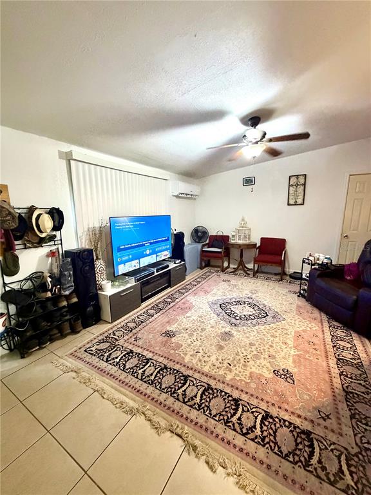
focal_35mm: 14
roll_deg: +0.0
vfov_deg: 102.1
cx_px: 186
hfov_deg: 85.7
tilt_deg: -9.6
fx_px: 200
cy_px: 248
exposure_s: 1/60
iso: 1000
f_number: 2.2
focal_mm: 2.22
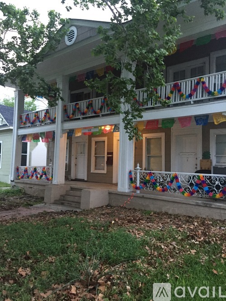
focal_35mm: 29
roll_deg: -2.4
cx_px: 113
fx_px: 253
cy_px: 150
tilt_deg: +5.7
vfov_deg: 61.7
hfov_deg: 48.2
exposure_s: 1/30
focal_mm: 4.15
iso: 250
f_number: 2.2
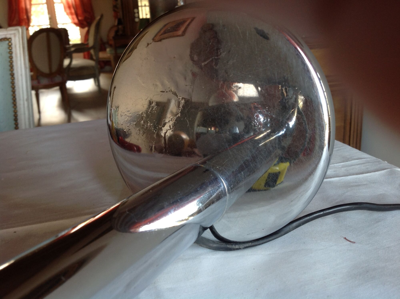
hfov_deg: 52.7
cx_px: 200
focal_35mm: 35
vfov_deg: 40.6
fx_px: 404
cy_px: 150
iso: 64
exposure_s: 1/15
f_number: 2.4
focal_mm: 4.28
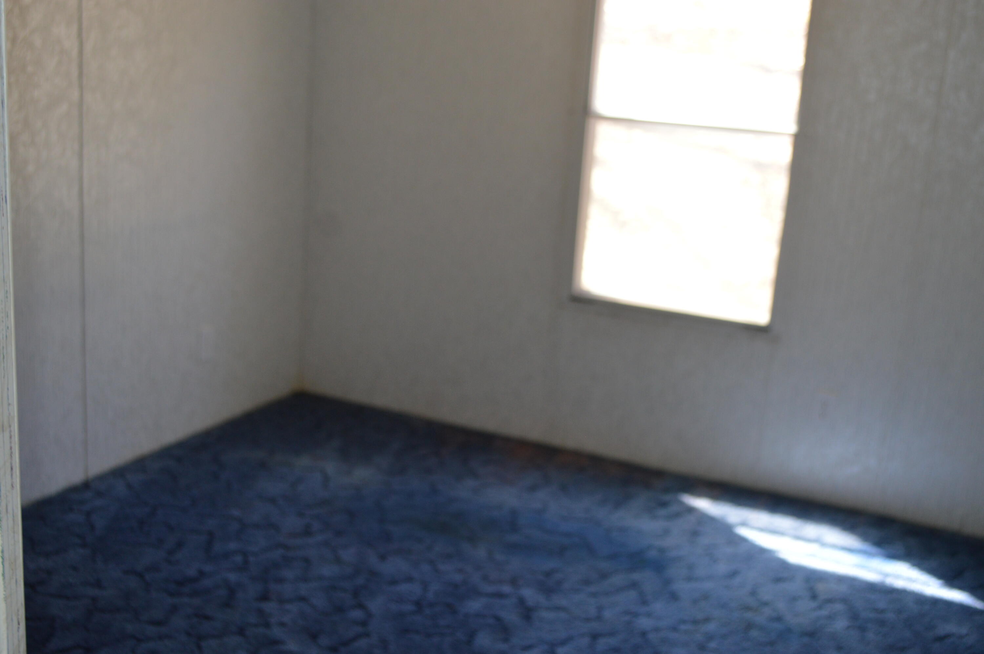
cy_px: 327
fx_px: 1147
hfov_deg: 46.4
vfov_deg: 31.8
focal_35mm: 42
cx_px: 492
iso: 450
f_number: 4.5
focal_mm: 28
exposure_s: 1/60
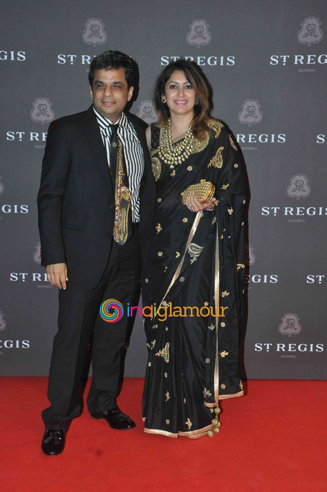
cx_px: 164
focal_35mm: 52
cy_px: 246
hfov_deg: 25.7
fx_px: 717
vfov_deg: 37.9
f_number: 10
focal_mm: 35
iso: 1000
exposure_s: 1/160
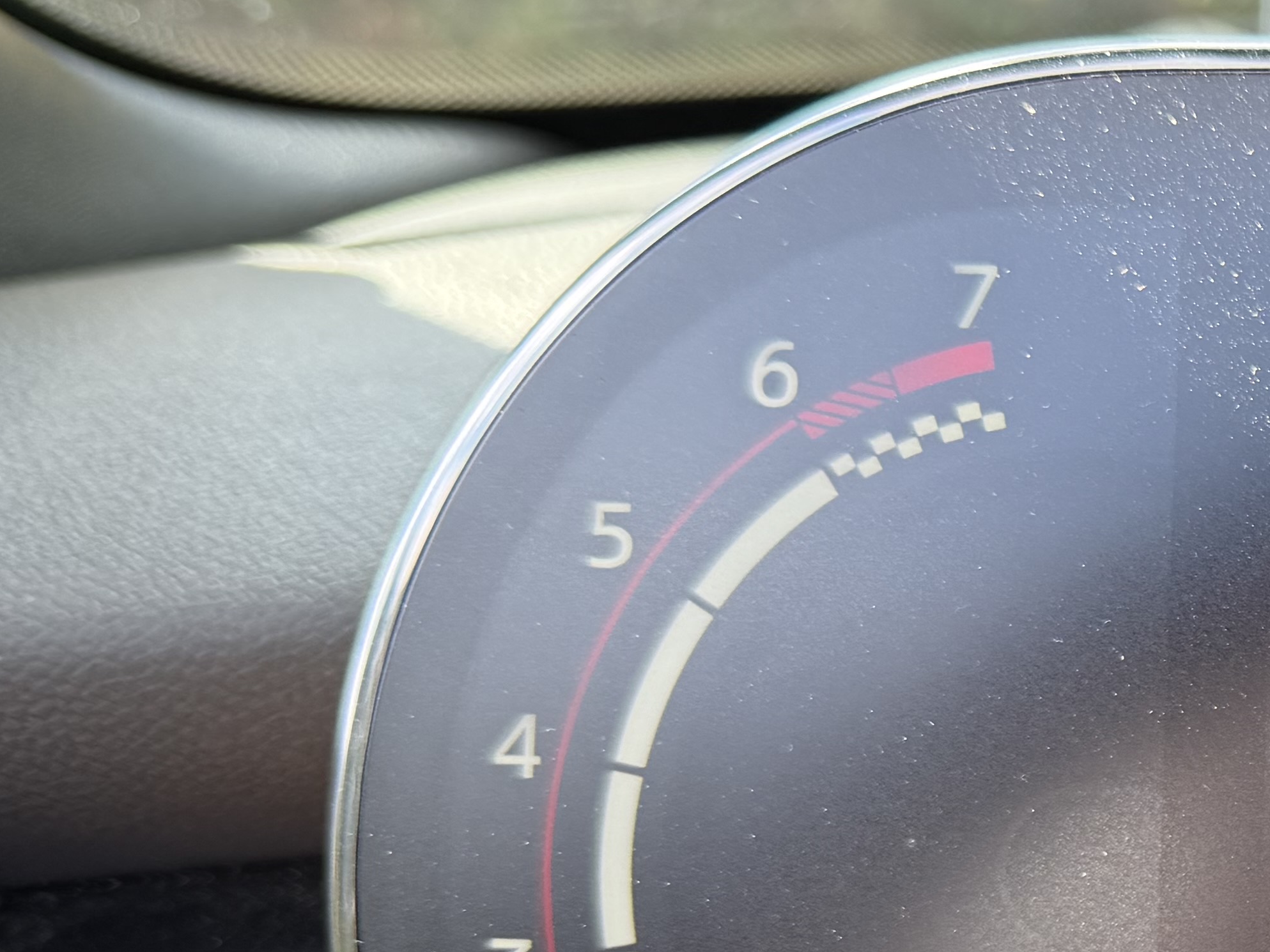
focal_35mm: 69
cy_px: 794
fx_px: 2531
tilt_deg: -18.1
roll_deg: -0.4
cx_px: 1776
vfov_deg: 21.0
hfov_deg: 23.7
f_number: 1.78
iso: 80
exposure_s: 1/251
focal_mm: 6.76
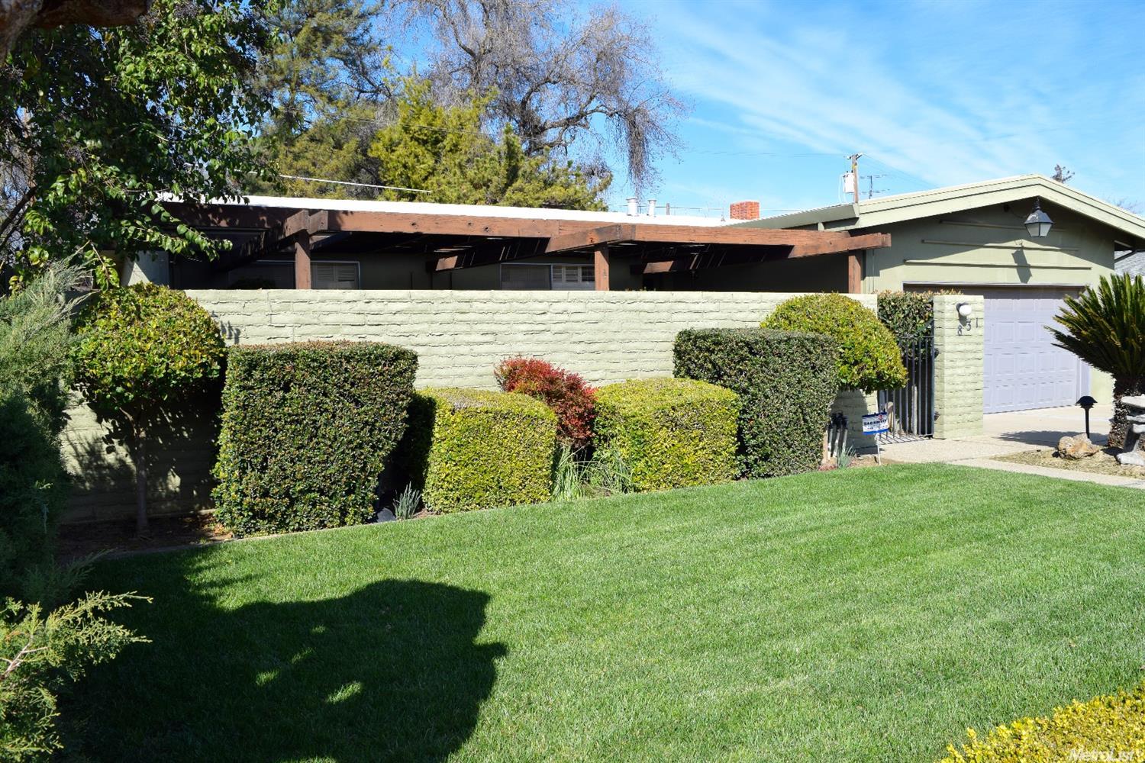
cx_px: 572
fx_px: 954
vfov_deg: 43.6
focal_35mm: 30
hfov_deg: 61.9
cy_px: 382
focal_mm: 20
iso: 200
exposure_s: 1/400
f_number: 10
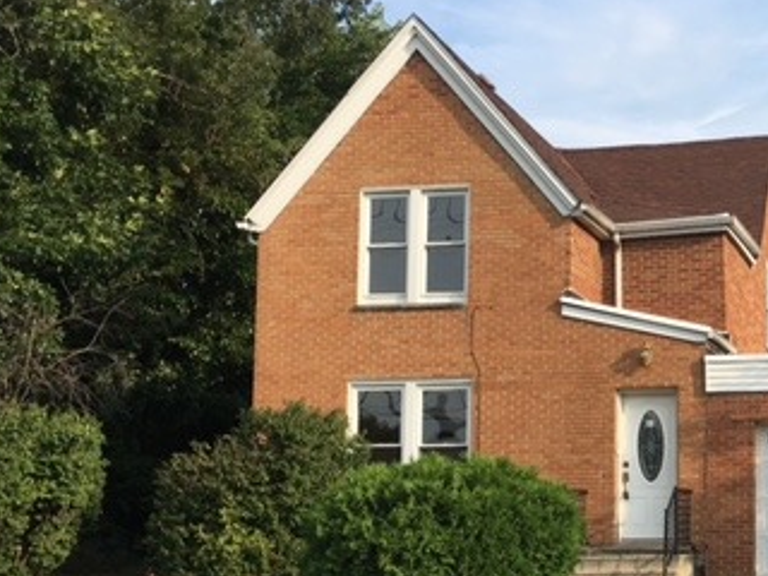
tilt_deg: +4.6
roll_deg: +0.6
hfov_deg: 31.6
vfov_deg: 25.1
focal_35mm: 58
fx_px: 1287
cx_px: 694
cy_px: 389
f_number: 2.2
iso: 25
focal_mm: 4.15
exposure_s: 1/1202
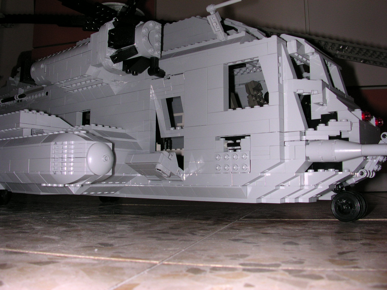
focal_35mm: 37
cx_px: 194
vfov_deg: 38.7
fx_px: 414
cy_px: 145
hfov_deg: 50.1
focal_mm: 5.6
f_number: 4.5
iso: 100
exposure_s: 1/60
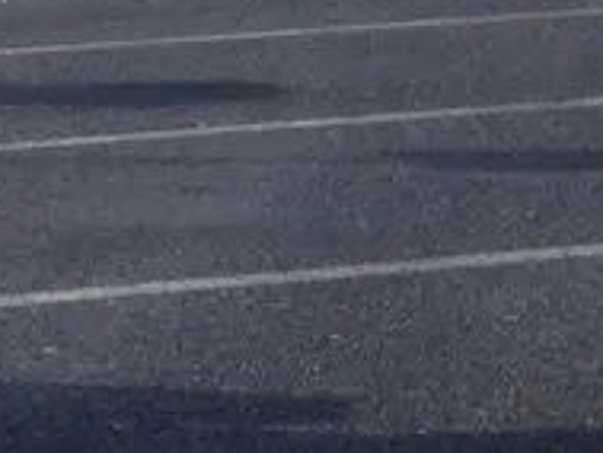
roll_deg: +0.0
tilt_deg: -7.0
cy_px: 188
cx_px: -1270
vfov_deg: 7.1
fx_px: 3643
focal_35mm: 209
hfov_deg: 8.0
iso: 50
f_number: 2.4
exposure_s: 1/935
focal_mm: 4.12
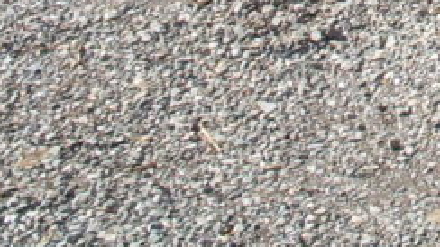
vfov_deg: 6.6
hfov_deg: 11.4
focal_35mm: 174
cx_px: 820
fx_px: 2029
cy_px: -386
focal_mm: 6.3
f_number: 8.4
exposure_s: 1/90
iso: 80
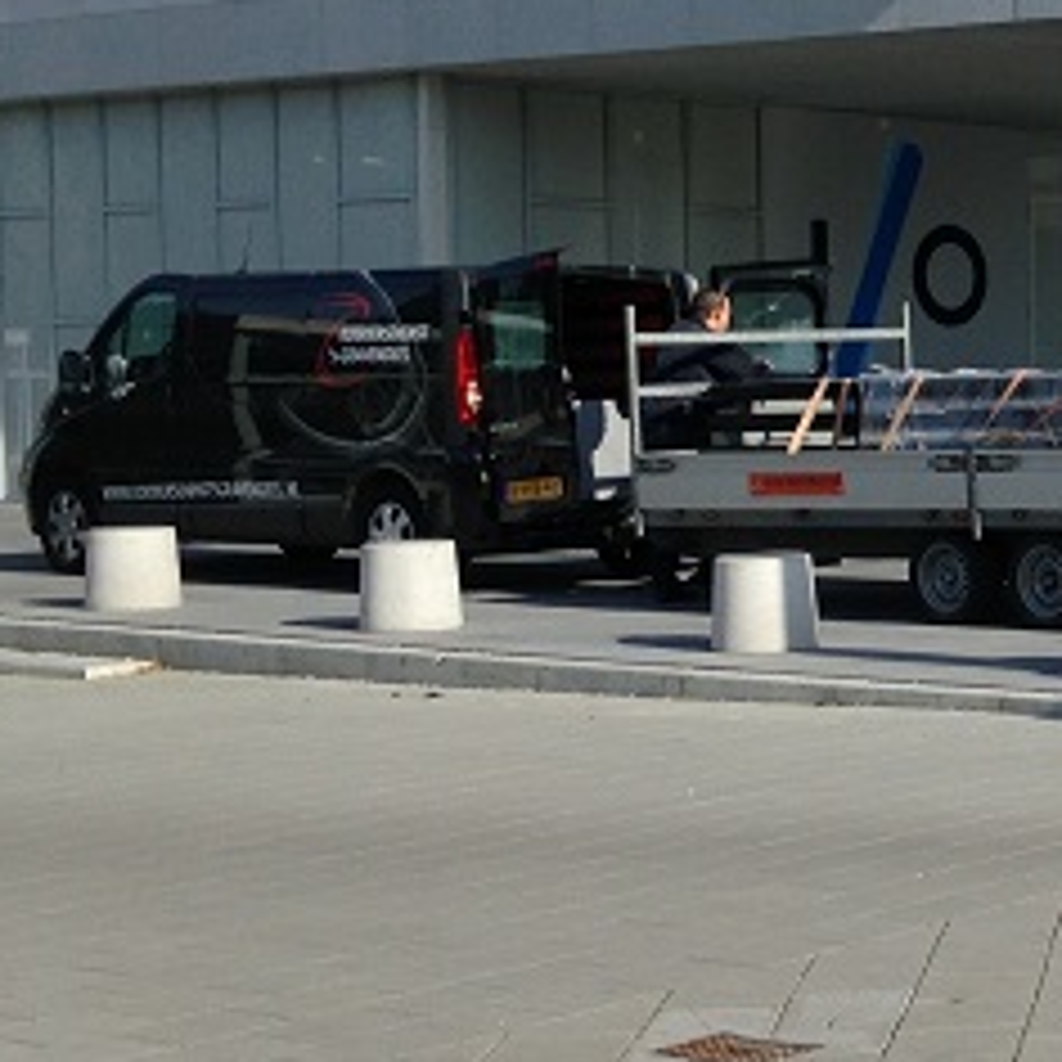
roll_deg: -0.8
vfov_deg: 17.6
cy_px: 468
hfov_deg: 16.2
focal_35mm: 99
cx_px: 1530
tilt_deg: -3.3
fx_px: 3436
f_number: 2.4
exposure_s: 1/1506
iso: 50
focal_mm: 4.12
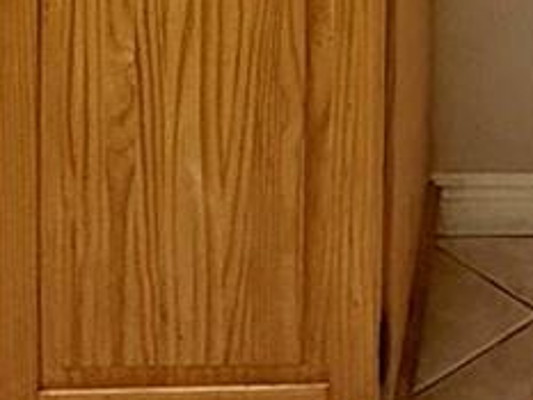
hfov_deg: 19.3
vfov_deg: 12.6
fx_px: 1479
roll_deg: -1.7
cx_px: 641
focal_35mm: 96
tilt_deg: -3.6
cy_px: -501
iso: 500
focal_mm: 2.22
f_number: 2.2
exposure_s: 1/60
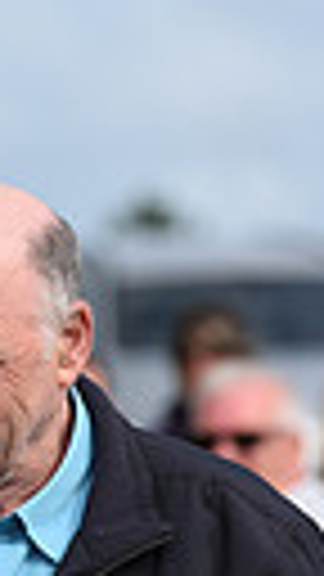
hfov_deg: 1.3
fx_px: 14479
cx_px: -954
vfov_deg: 2.3
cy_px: 790
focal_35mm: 948
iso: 400
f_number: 5.6
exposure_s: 1/2500
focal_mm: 200
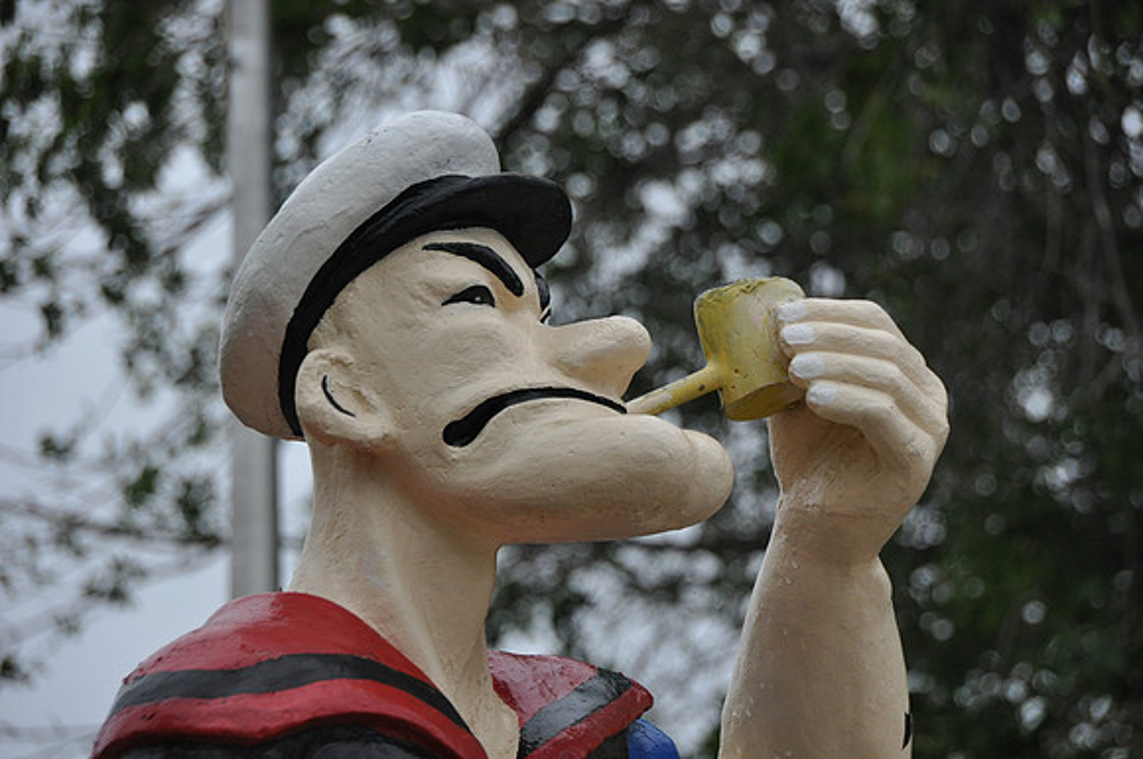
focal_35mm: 232
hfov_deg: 8.9
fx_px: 7372
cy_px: 380
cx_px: 572
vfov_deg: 5.9
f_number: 6
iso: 800
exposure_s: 1/1000
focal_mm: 155
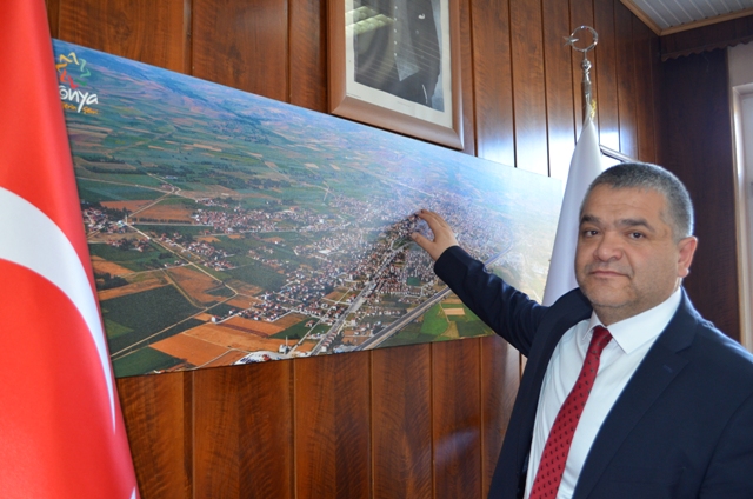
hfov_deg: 57.3
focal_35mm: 33
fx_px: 689
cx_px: 376
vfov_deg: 39.8
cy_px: 250
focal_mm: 22
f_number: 3.8
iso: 800
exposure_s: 1/60
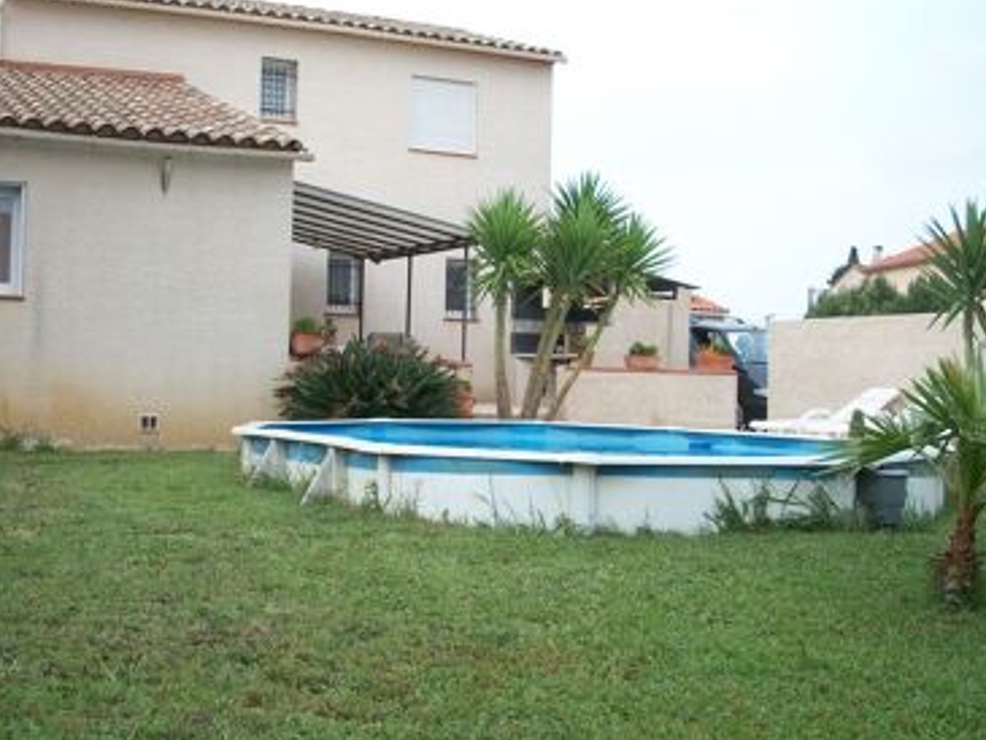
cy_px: 386
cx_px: 386
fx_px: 1311
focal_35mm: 46
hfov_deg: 41.0
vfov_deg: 31.5
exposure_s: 1/160
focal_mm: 6.3
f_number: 3.1
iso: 80
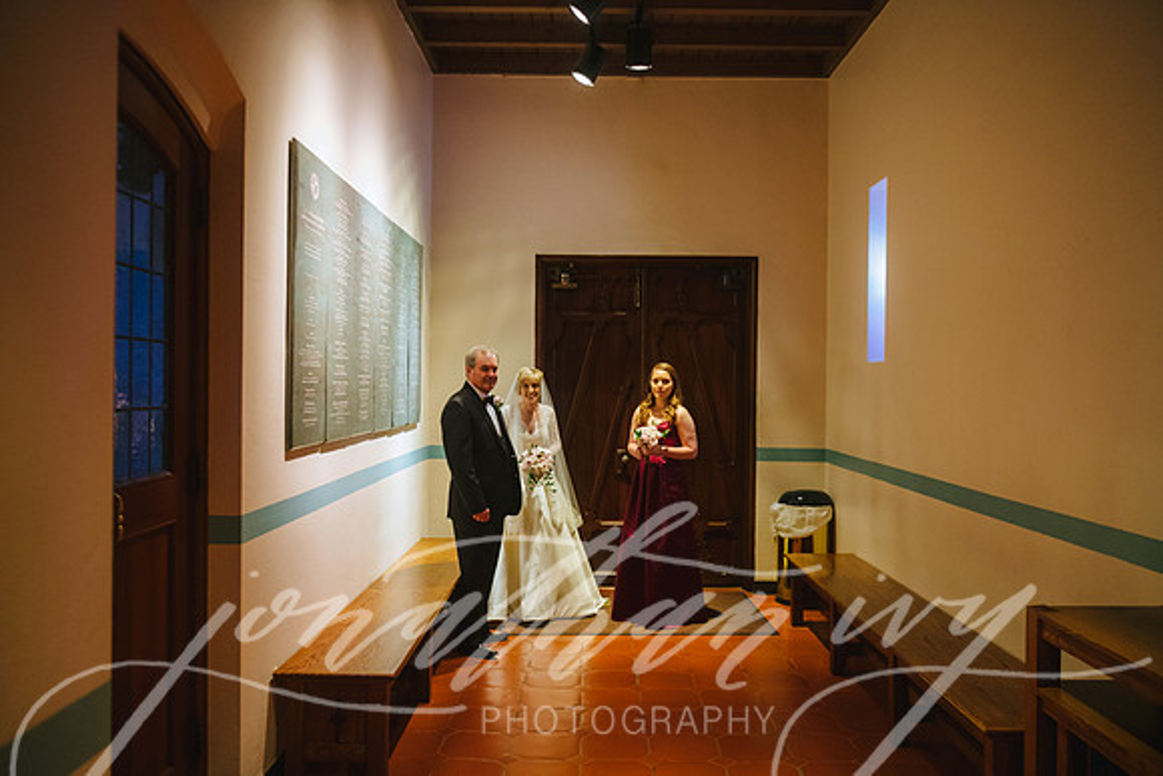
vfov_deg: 43.6
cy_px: 388
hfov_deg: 61.9
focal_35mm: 30
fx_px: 969
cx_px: 582
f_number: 2.8
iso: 2500
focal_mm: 30
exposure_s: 1/50
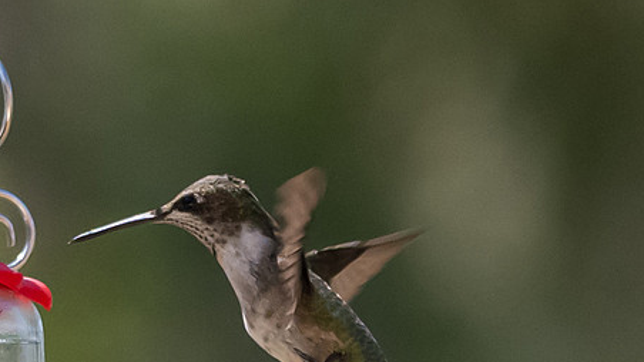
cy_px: 286
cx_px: -265
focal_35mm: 1523
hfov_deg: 1.4
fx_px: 26001
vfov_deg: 0.8
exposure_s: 1/3200
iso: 2000
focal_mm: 200
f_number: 5.6
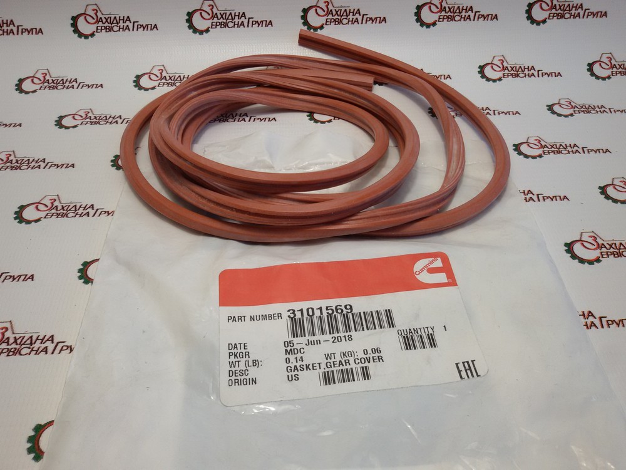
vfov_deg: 45.4
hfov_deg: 58.4
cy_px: 235
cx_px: 313
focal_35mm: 31
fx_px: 561
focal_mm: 2.93
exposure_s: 1/100
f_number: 2.4
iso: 50
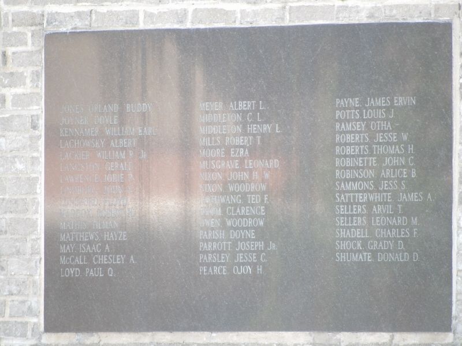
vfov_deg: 1.8
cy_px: 173
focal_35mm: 848
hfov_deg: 2.3
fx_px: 11318
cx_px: 231
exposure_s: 1/85
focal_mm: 152.1
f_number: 4.8
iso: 200
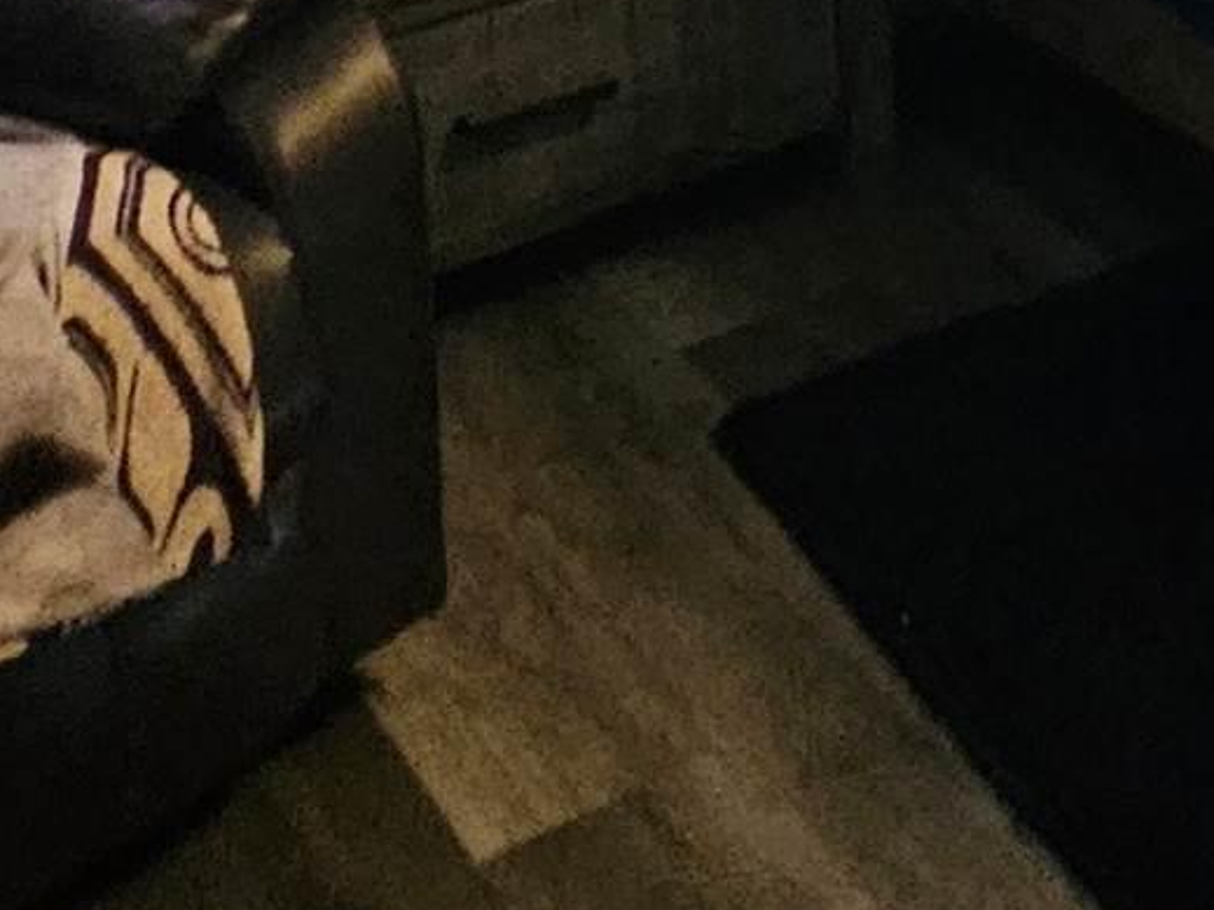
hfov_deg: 22.3
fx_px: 2700
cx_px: 1644
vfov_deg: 15.1
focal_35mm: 77
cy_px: -971
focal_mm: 2.2
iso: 500
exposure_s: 1/30
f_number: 2.2
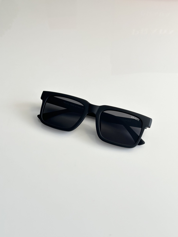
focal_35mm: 48
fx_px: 329
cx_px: 89
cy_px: 118
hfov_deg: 30.3
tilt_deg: -49.0
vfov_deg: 39.7
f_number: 1.78
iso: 80
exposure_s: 1/82
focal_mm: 6.86
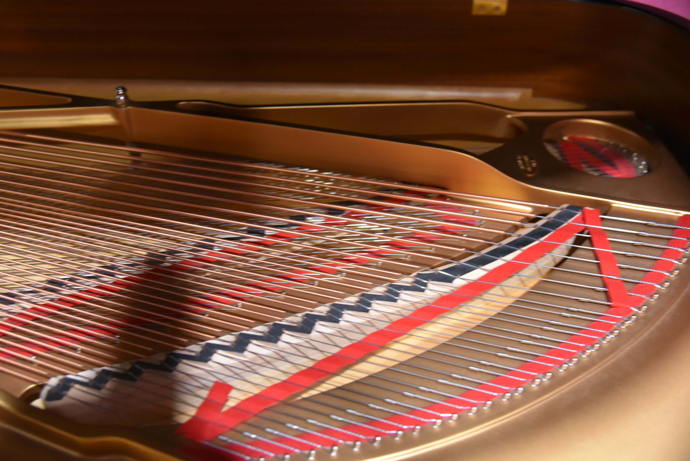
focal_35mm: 34
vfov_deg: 38.9
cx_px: 345
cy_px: 230
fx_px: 652
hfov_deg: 55.8
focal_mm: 34
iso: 3200
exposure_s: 1/60
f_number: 4
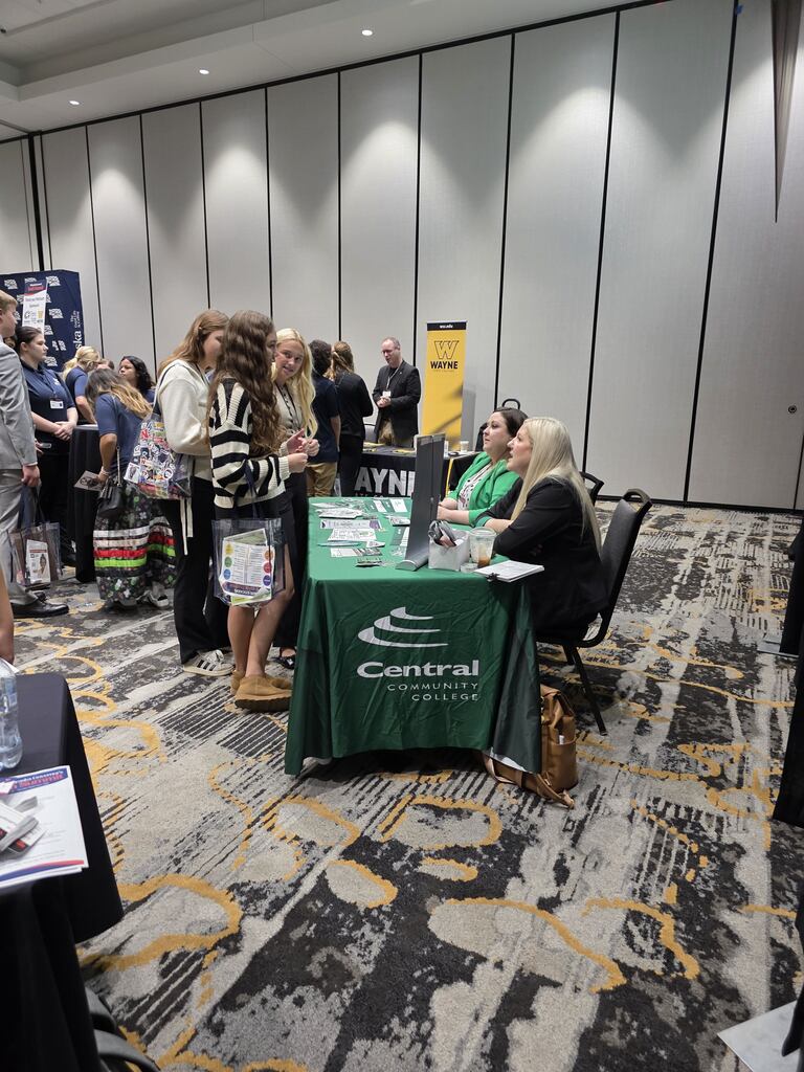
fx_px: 712
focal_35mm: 23
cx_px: 402
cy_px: 536
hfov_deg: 58.9
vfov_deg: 73.9
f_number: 1.7
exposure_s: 1/120
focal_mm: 6.3
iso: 400
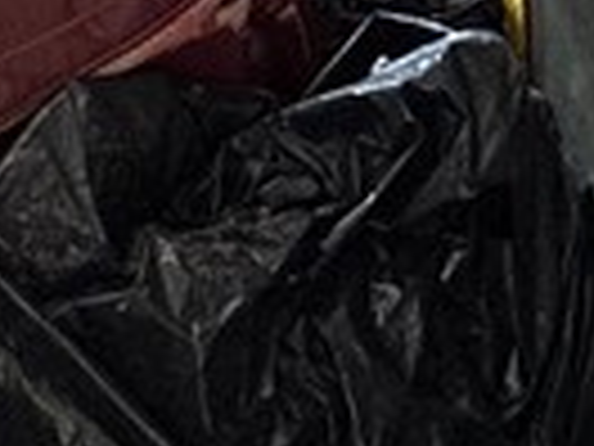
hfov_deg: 17.7
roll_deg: +0.7
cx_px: 576
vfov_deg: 9.1
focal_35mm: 109
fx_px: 1870
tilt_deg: -16.0
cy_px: -1095
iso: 100
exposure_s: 1/99
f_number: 2.2
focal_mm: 2.22
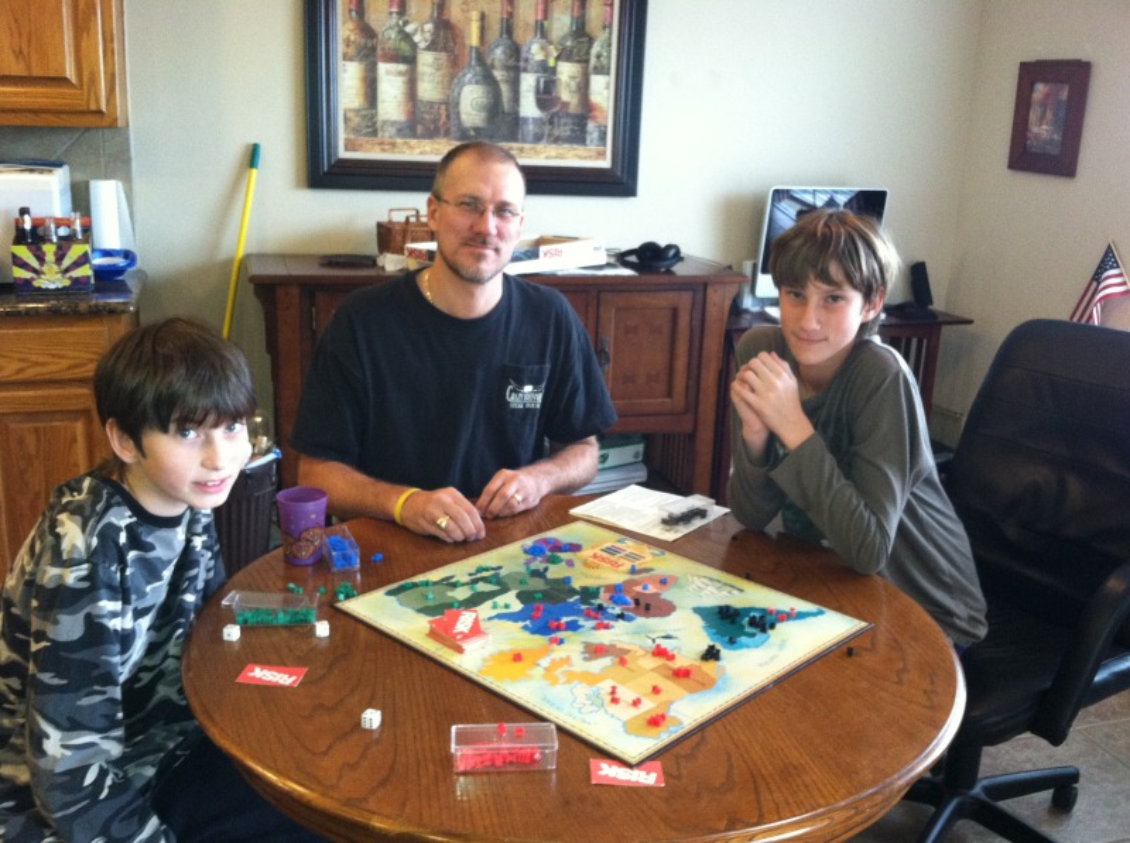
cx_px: 565
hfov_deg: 52.7
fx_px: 1140
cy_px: 422
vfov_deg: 40.6
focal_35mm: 35
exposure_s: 1/15
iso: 250
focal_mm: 3.85
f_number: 2.8
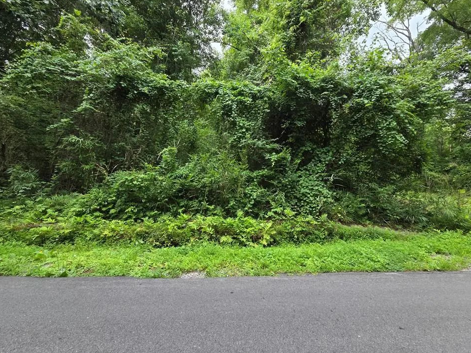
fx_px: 190
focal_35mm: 14
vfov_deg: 85.6
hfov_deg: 102.1
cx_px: 240
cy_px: 170
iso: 50
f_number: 2.2
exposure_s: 1/253
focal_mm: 2.2
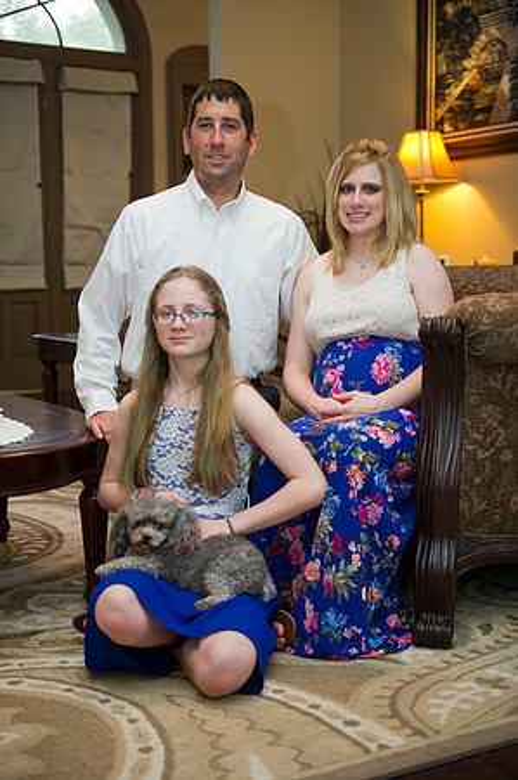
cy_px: 390
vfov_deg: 38.2
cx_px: 259
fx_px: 1125
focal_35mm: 52
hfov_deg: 25.9
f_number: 2.8
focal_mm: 52
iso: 1600
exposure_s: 1/100
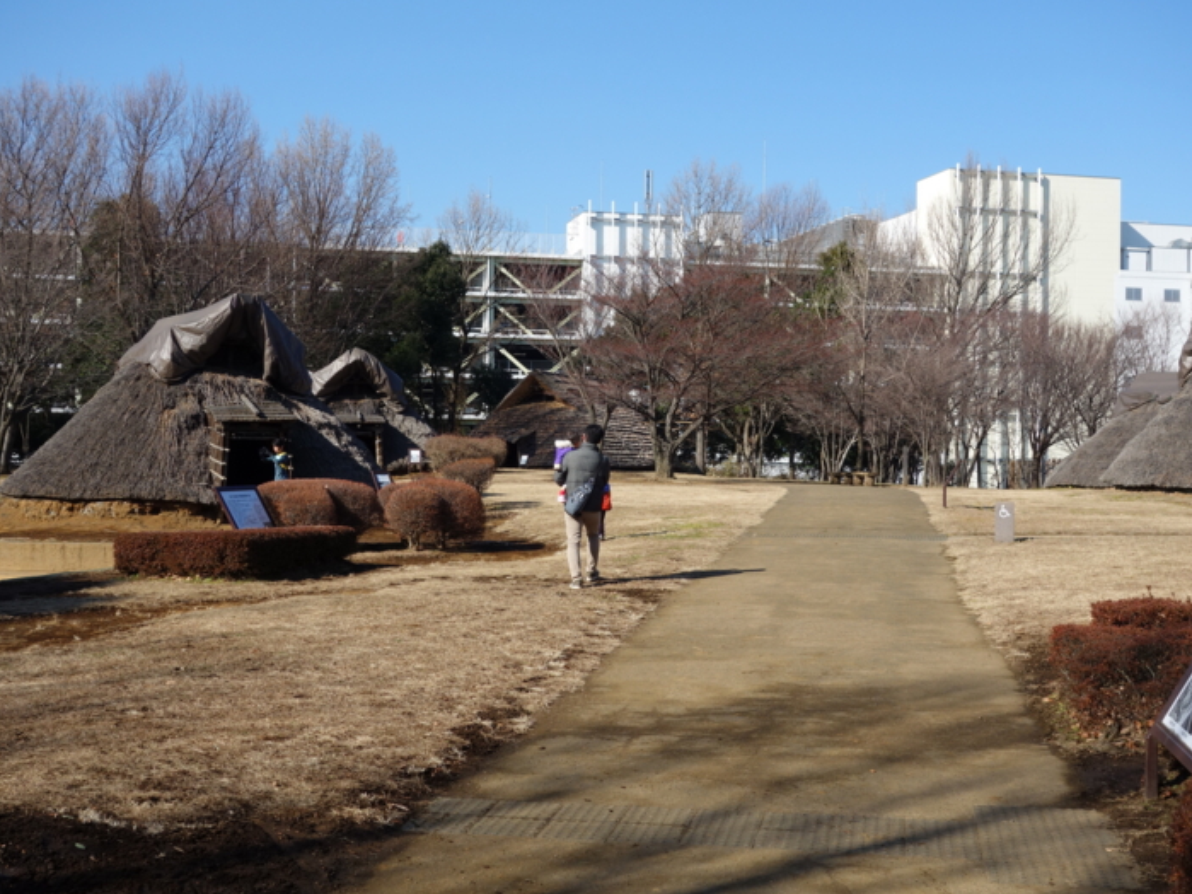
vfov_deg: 32.9
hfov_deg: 42.9
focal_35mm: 44
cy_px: 448
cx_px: 626
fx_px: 1515
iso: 125
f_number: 5.6
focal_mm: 14.75
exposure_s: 1/500
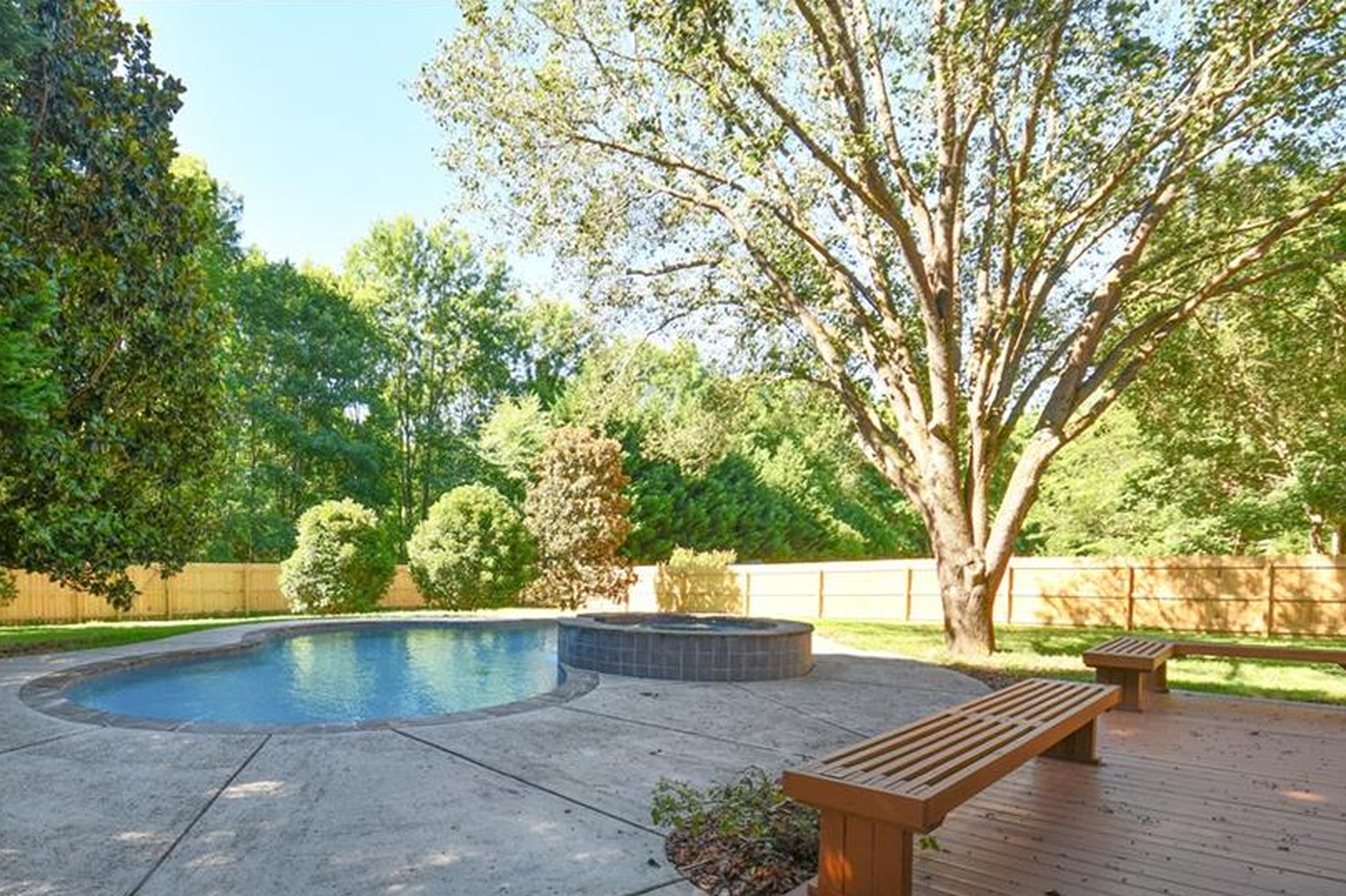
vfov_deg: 63.5
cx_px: 498
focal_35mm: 19
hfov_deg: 85.1
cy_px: 565
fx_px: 710
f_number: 5.6
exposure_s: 1/125
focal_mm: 10
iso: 140
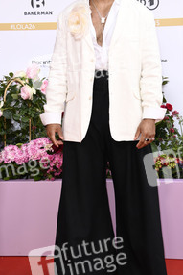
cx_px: 105
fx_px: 723
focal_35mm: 95
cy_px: 115
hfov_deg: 14.4
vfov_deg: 21.4
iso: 640
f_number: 5.6
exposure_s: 1/250
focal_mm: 68
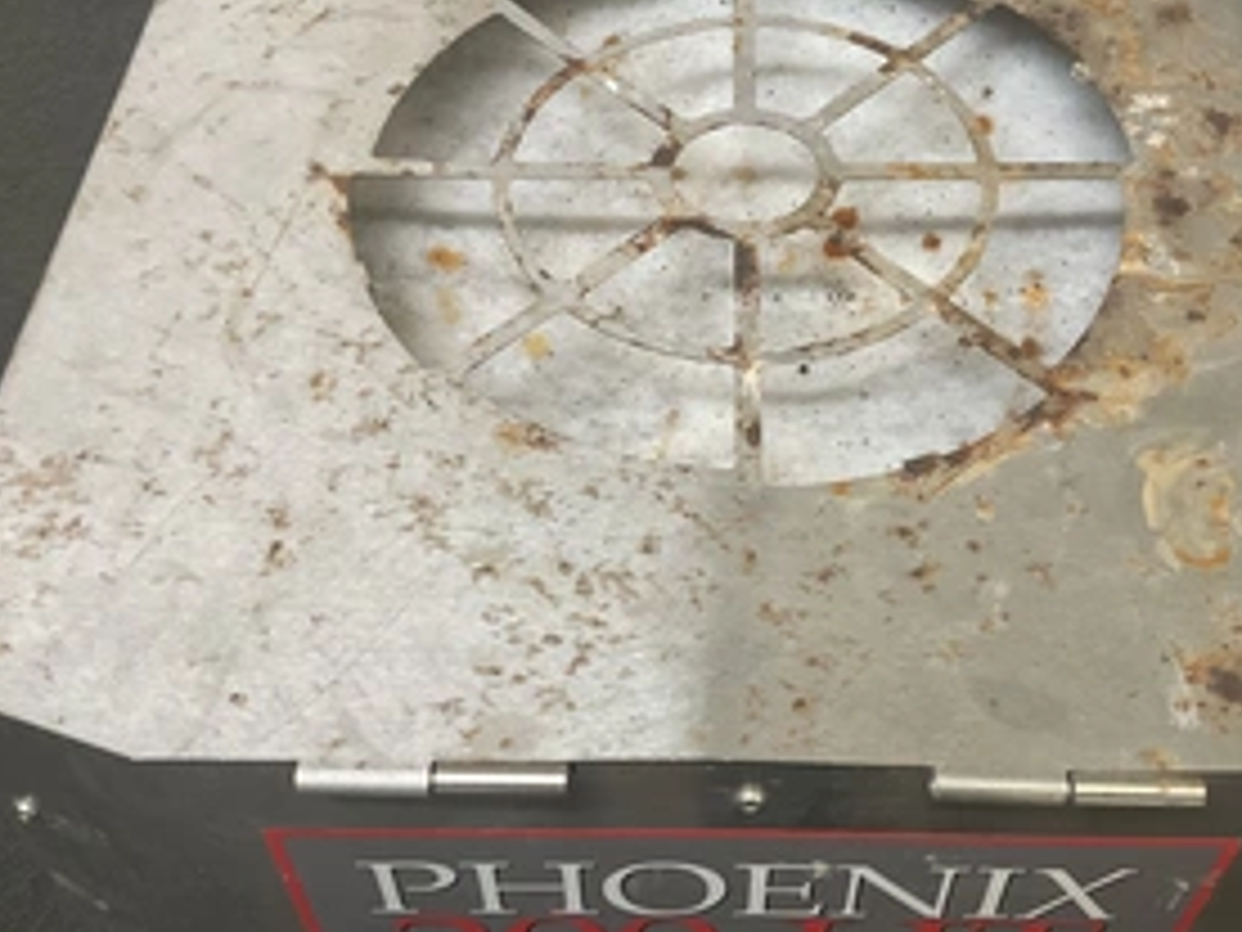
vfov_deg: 34.3
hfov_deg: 44.6
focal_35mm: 42
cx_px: 742
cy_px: 387
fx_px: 1507
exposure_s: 1/60
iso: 200
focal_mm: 3
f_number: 1.8
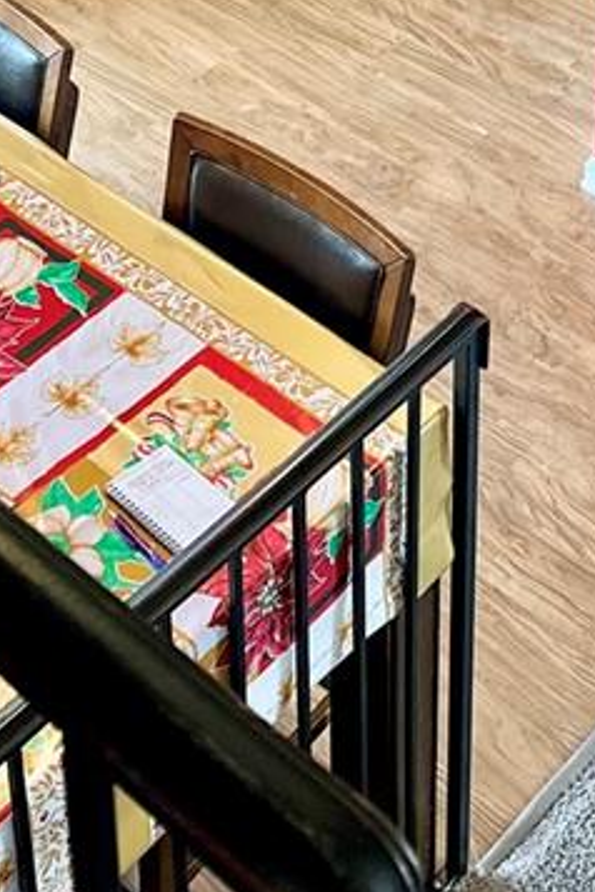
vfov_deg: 21.0
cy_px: -397
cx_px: 375
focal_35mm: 84
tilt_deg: -23.4
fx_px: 2082
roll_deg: -1.3
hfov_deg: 16.2
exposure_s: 1/60
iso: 320
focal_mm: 6.86
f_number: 1.78
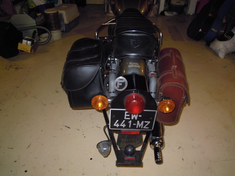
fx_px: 190
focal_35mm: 28
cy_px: 88
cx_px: 118
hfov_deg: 63.4
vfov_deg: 49.7
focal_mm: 5
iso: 200
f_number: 2.7
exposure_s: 1/25
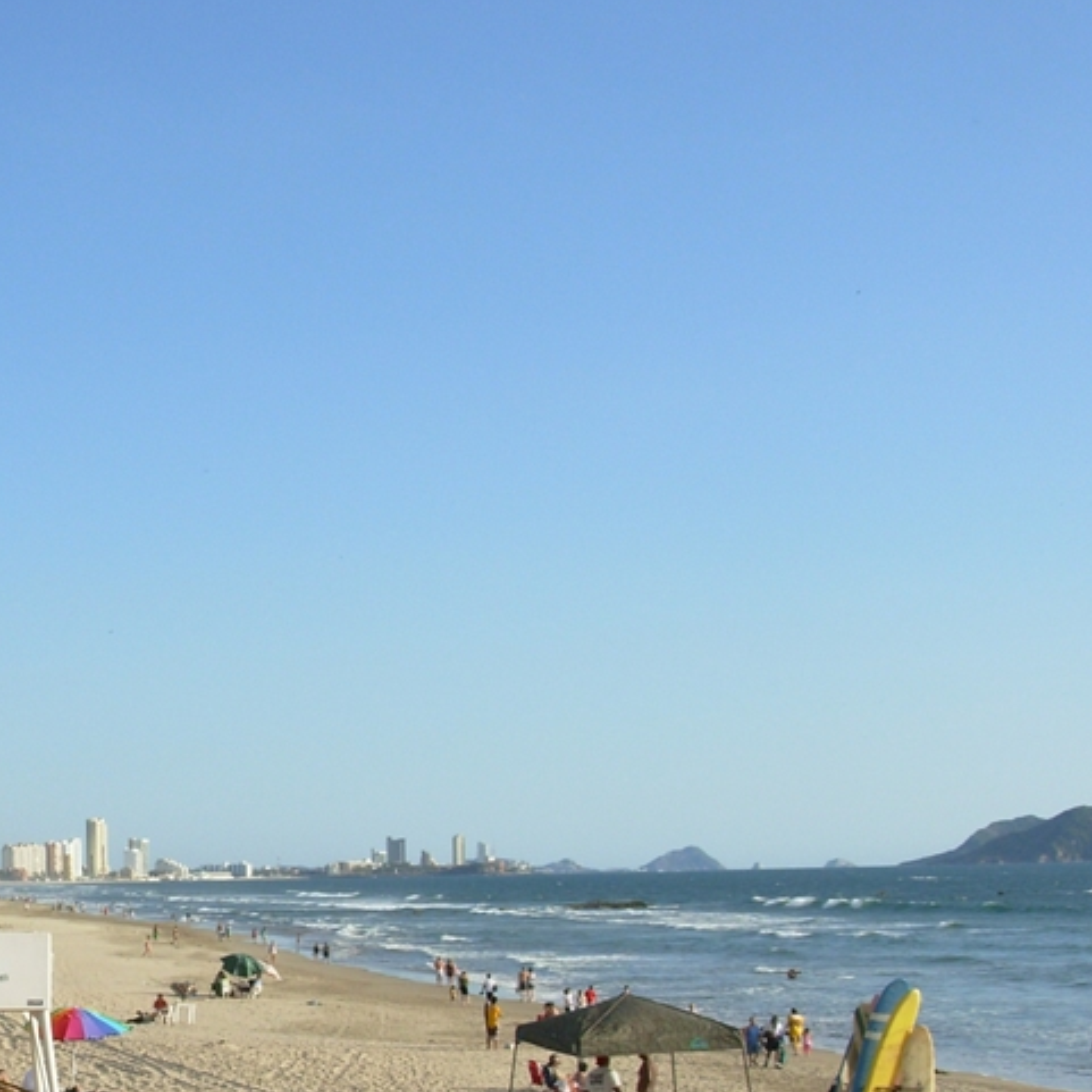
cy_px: 808
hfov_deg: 24.9
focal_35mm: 67
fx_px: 2391
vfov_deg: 25.4
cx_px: 82
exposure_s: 1/443
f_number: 4.9
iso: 50
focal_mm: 6.3
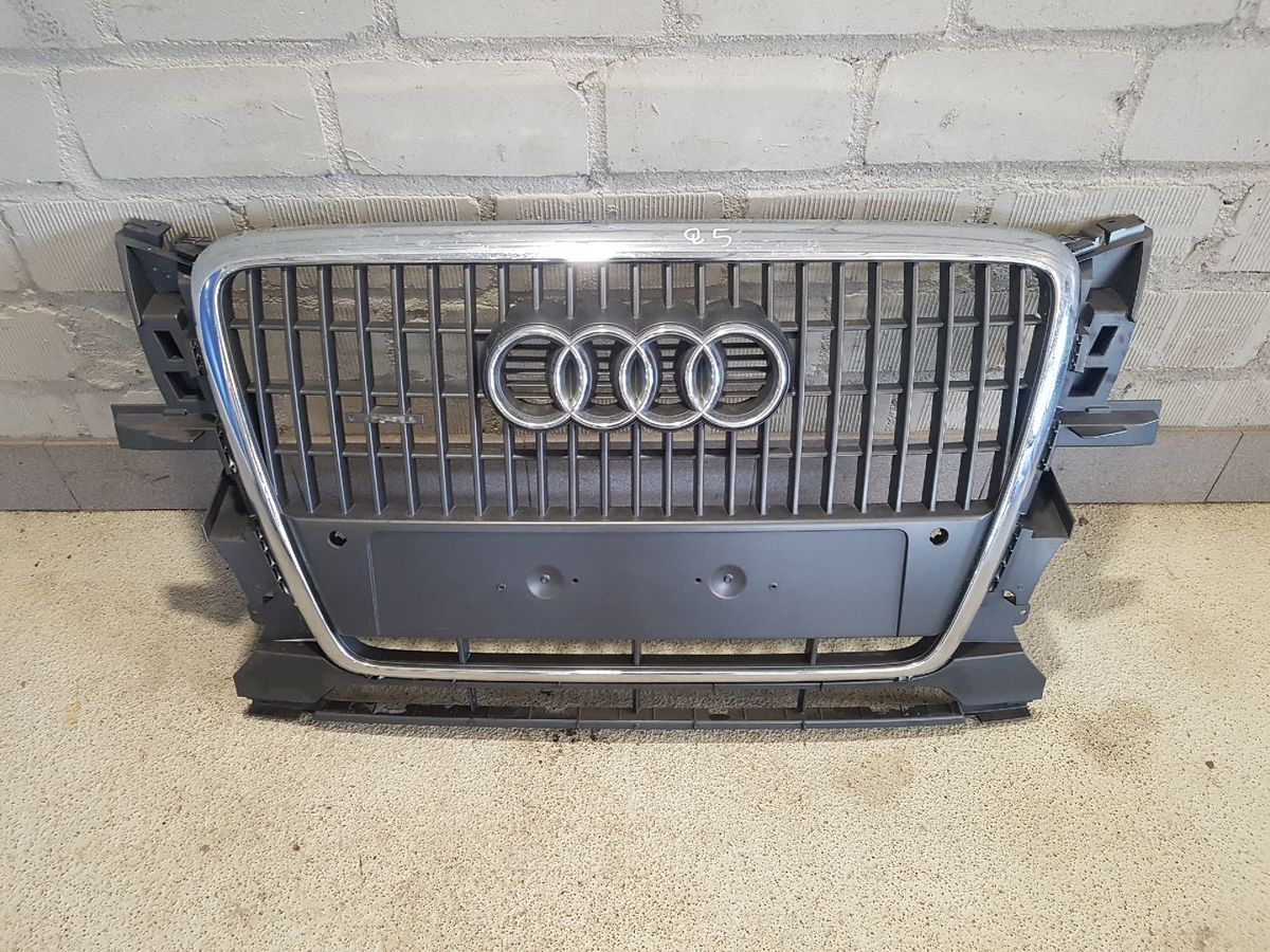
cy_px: 476
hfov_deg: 67.3
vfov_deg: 53.1
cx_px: 635
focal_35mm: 26
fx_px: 954
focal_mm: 4.2
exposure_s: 1/25
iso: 200
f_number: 1.7
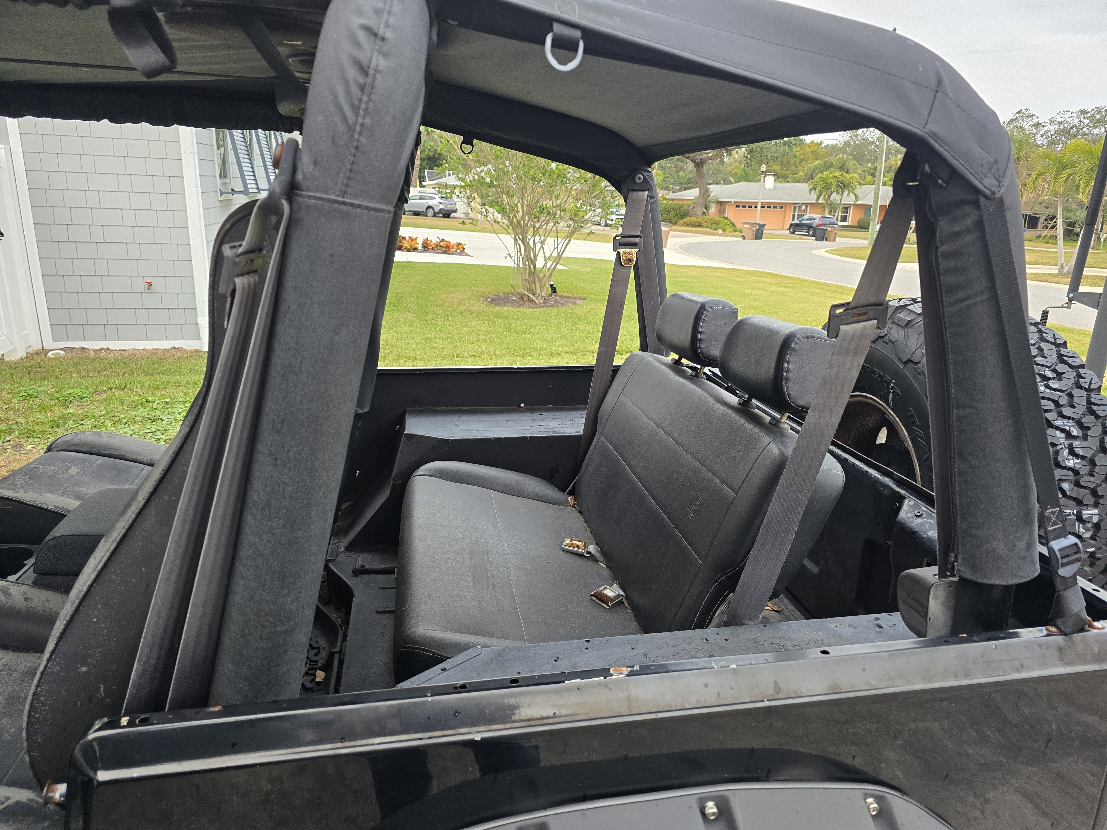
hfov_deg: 73.9
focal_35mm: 23
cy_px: 415
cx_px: 554
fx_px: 736
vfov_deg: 58.9
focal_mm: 6.3
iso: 200
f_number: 1.7
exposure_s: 1/120
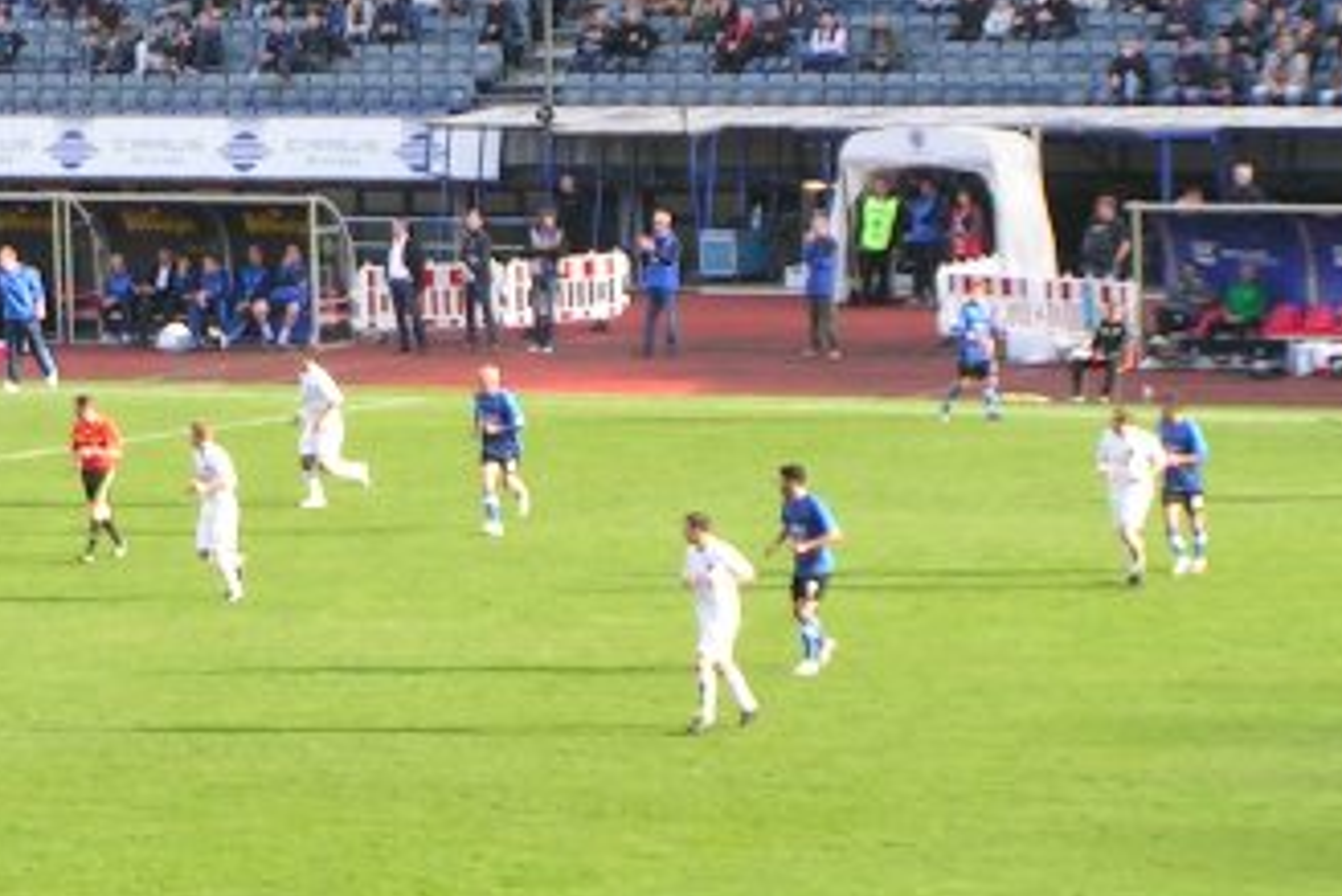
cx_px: -33
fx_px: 8615
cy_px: 164
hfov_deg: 8.8
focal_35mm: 231
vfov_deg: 5.9
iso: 50
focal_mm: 13.9
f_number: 4
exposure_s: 1/100
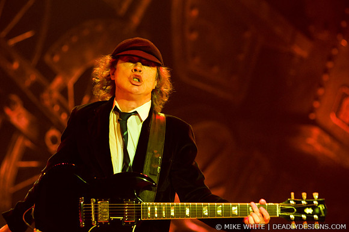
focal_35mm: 218
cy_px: 116
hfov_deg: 9.5
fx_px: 2106
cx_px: 174
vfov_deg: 6.3
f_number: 4
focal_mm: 145
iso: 800
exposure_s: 1/200
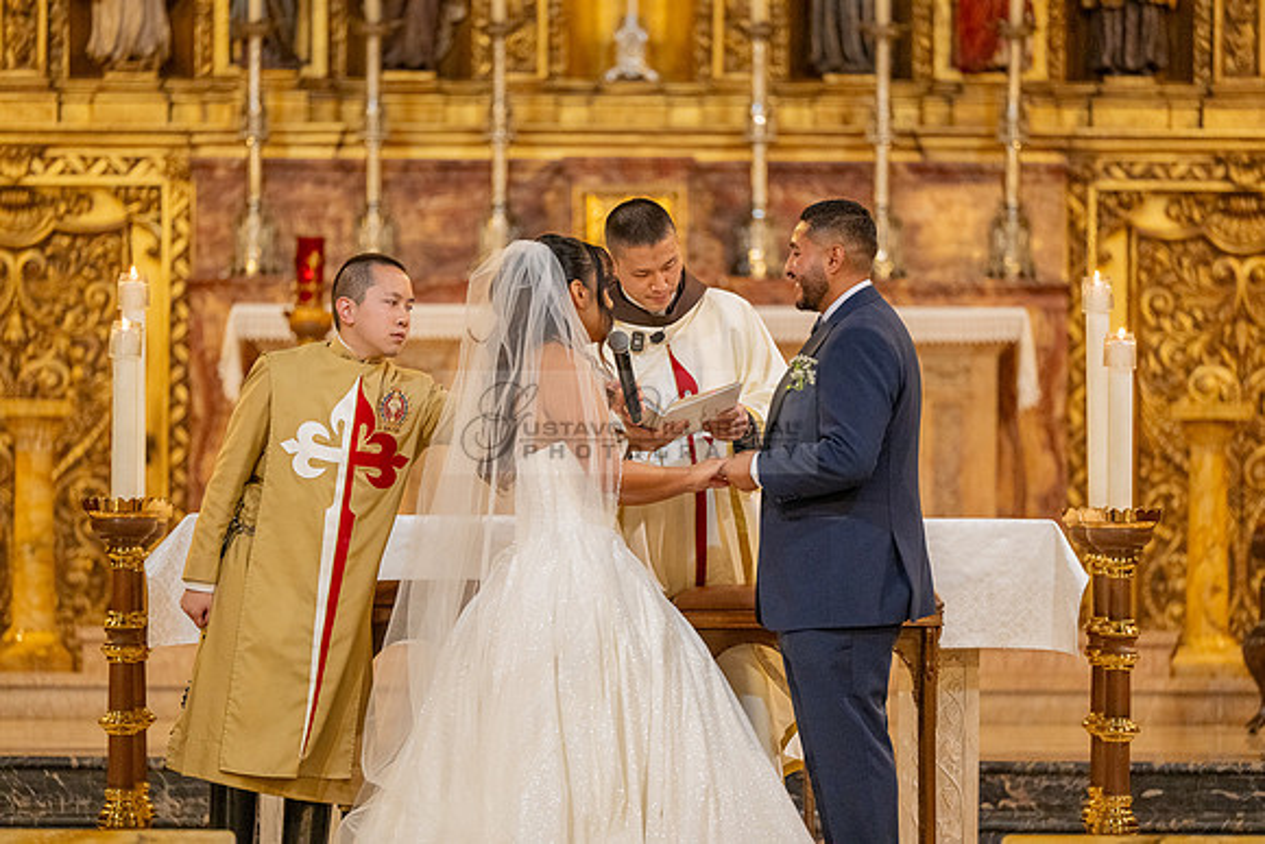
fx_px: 7029
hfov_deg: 10.3
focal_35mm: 200
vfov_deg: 6.9
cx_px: 632
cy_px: 422
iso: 2000
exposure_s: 1/200
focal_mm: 200
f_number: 2.8
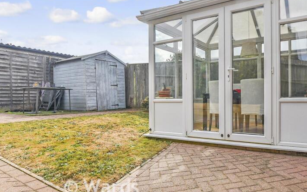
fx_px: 184
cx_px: 207
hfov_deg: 76.8
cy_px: 86
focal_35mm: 22
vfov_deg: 55.0
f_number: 8
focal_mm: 10
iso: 160
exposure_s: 1/500
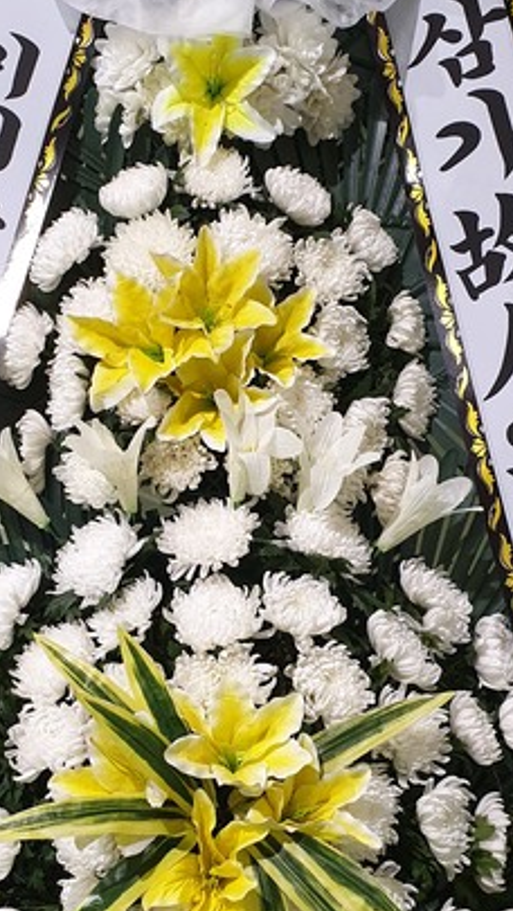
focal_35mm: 56
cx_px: 198
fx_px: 1353
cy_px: 524
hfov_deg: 21.4
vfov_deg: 37.1
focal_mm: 4.3
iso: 250
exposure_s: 1/30
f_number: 2.4
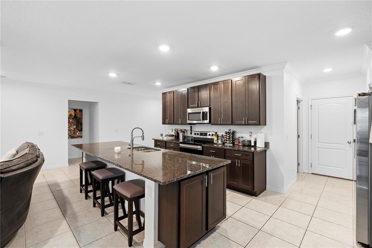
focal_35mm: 16
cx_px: 186
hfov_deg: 96.8
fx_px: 165
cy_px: 124
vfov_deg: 73.7
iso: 800
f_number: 8
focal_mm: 16
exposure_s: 1/3
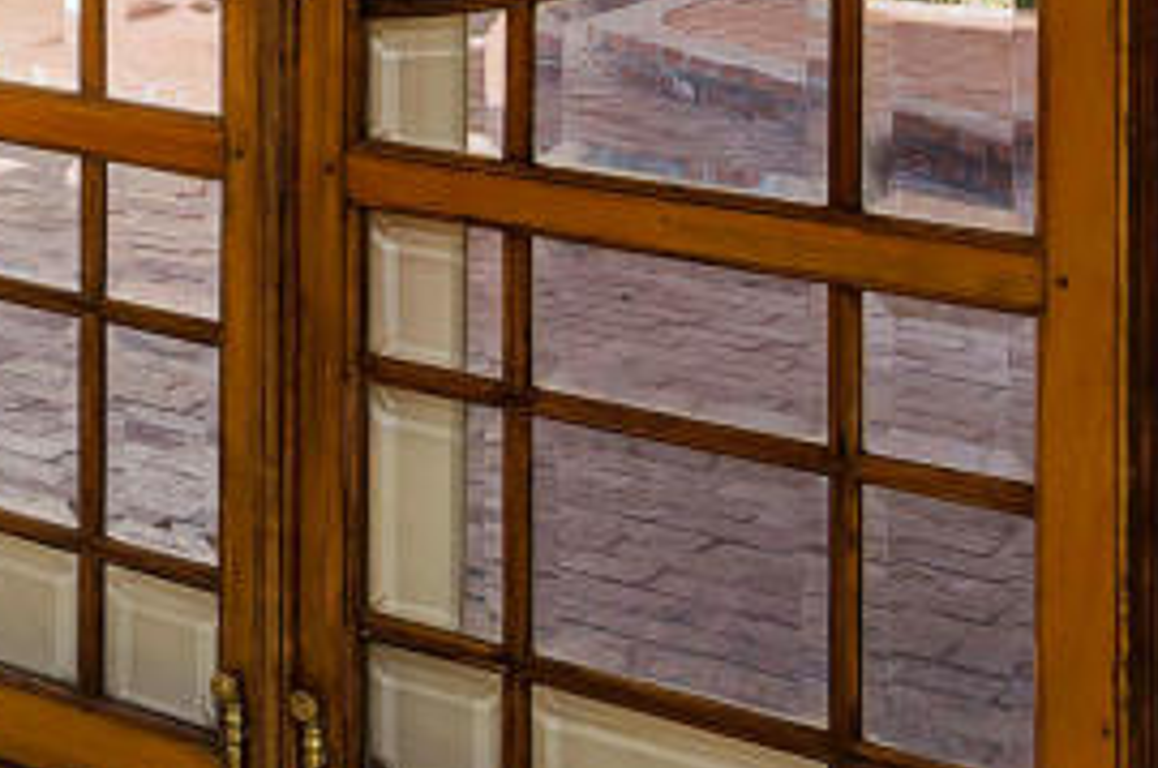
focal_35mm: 90
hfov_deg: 19.4
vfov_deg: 14.4
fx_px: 2890
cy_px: -300
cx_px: -633
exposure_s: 1/125
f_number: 8
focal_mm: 14
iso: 250
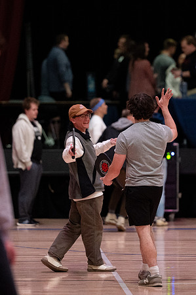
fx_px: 2458
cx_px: 123
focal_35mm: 300
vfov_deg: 6.9
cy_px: 148
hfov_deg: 4.6
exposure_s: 1/1000
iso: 10000
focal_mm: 200
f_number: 2.8
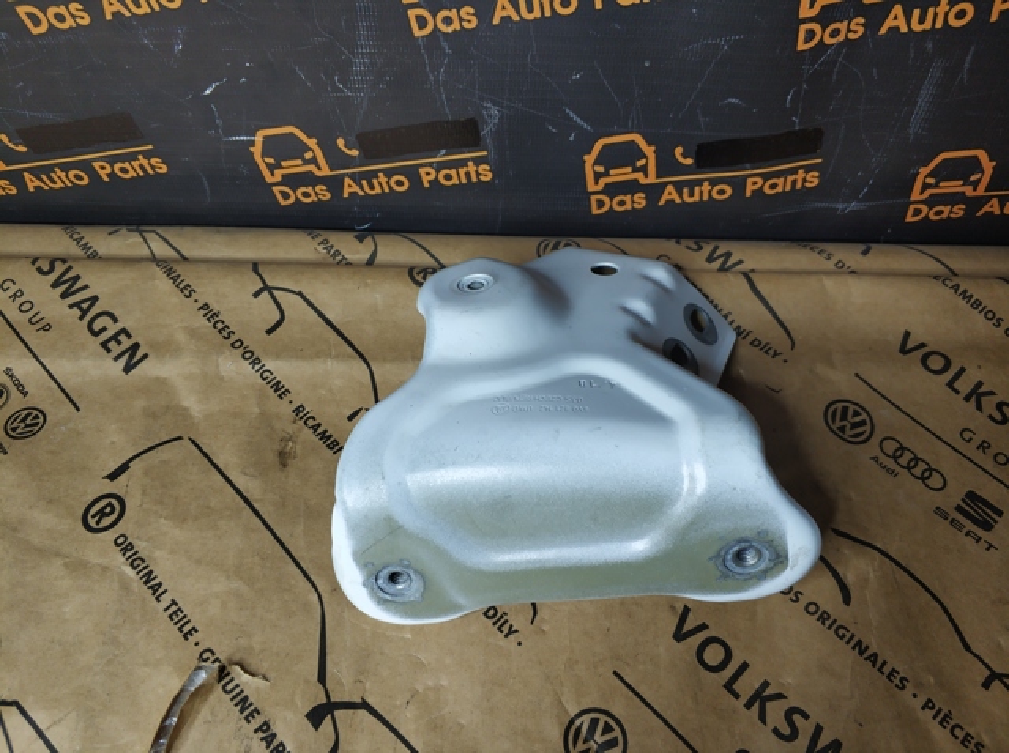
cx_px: 504
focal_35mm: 27
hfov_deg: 65.4
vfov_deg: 51.2
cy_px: 376
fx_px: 786
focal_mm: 3.82
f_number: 1.8
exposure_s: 1/25
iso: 311
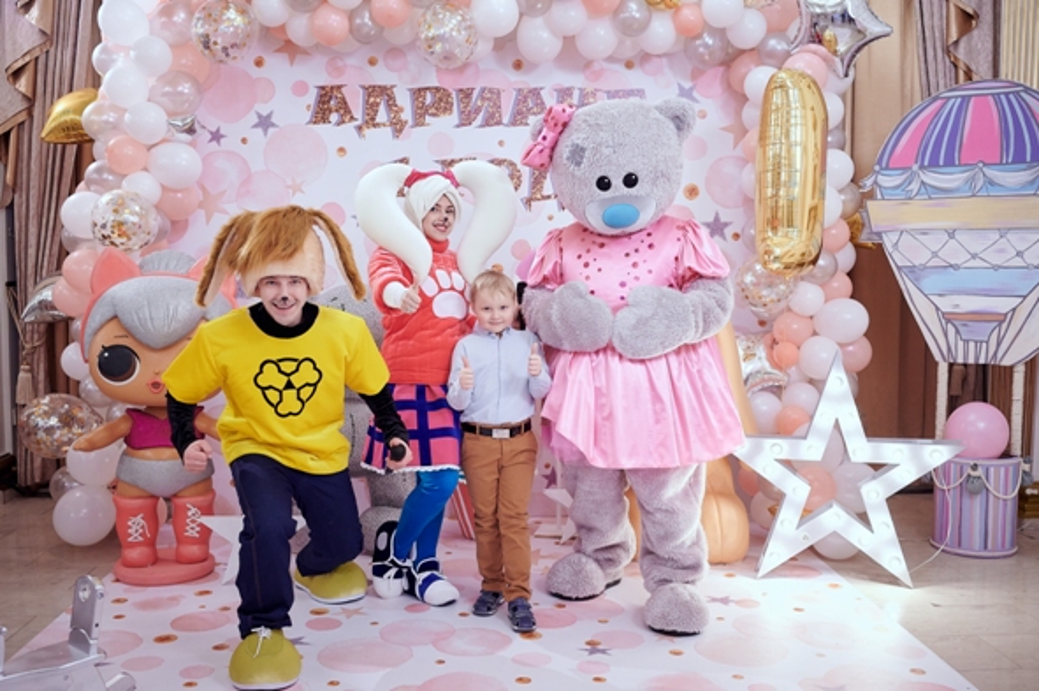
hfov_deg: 54.5
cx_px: 520
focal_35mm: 35
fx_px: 1009
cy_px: 346
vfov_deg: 37.8
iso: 1600
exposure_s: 1/100
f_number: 3.5
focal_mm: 35
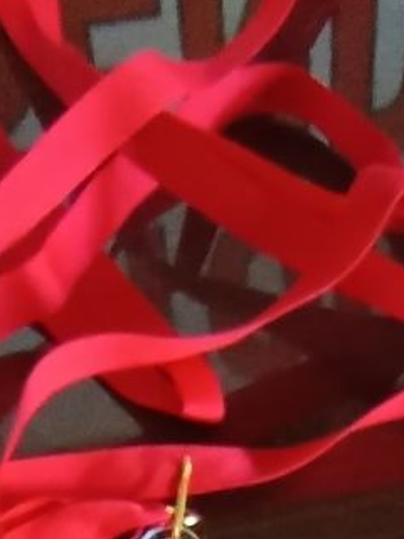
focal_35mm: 80
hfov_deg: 18.3
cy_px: 1081
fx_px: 1245
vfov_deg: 17.4
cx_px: 300
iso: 798
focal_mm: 1.65
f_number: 2.2
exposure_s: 1/16.7
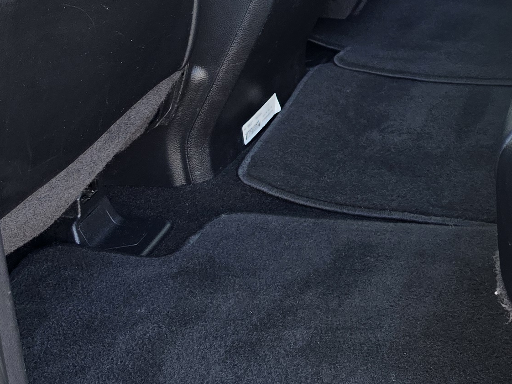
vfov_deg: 17.6
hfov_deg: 22.8
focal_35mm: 82
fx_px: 1213
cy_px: 10
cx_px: 528
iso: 80
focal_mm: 6.5
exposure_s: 1/180
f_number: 1.4
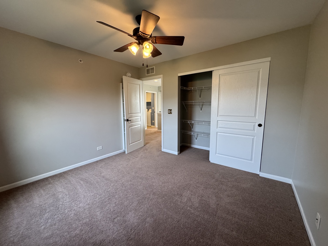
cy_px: 123
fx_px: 133
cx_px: 164
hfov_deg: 102.1
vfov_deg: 85.7
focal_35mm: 14
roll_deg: +0.2
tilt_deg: -7.9
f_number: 2.2
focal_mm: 2.22
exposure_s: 1/120
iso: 320
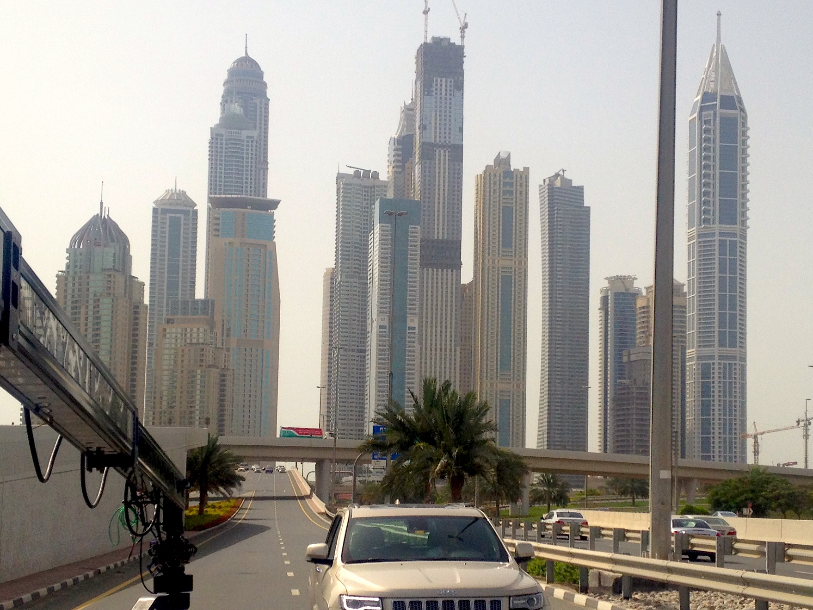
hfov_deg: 29.8
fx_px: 1526
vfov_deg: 22.5
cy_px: 370
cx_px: 400
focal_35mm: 65
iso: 50
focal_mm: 4.28
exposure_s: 1/2907
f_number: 2.4
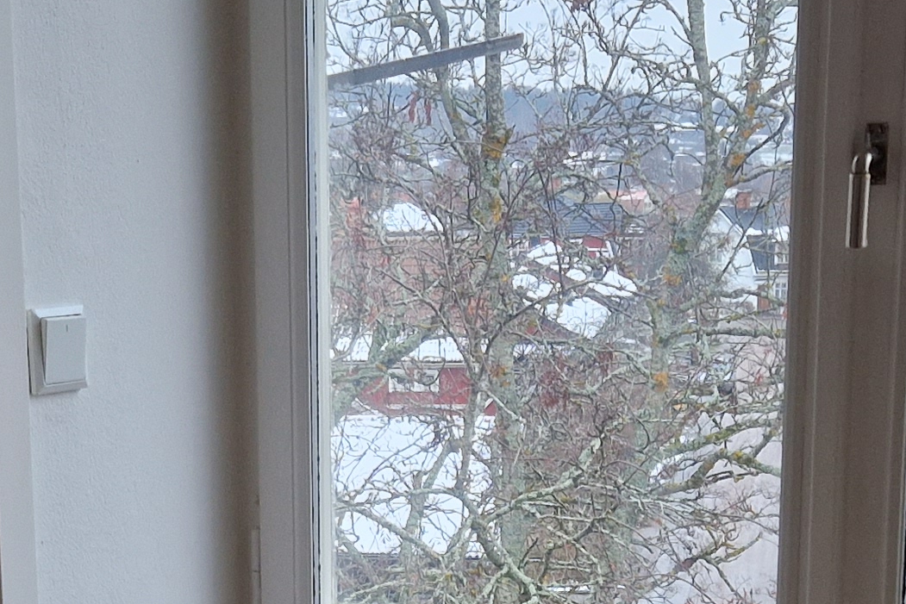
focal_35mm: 91
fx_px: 2290
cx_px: 400
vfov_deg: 14.6
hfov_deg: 22.4
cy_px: 719
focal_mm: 5.4
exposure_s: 1/100
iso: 160
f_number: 1.8
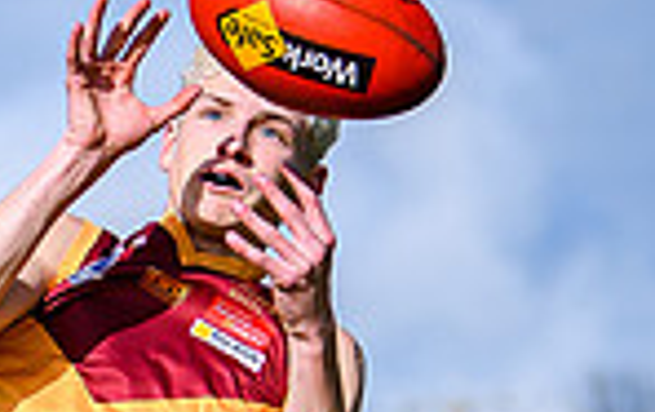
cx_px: -80
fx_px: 14410
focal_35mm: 806
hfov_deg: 2.6
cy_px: 524
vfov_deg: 1.6
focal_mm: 92
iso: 100
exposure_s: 1/2500
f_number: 2.8
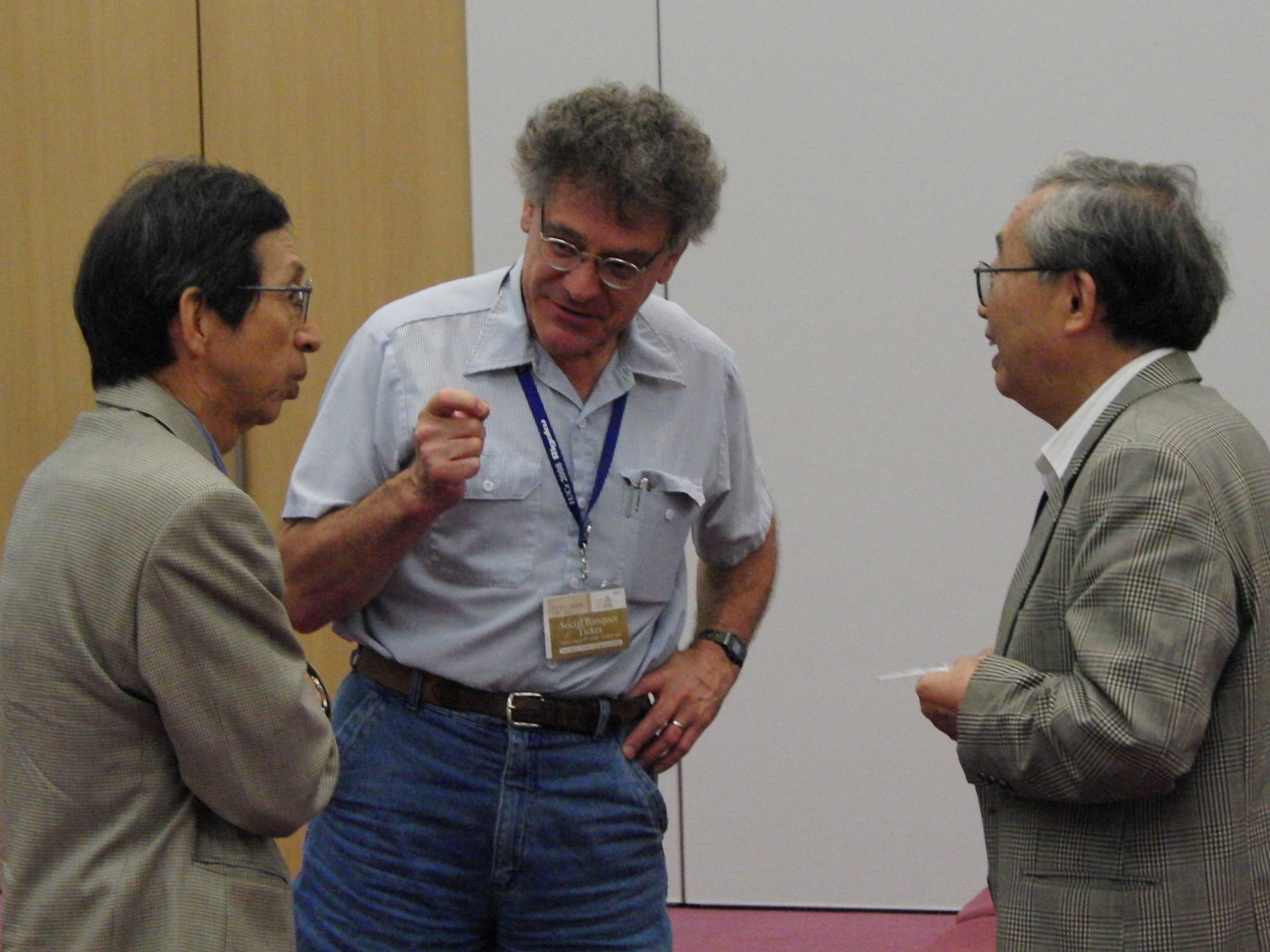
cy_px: 429
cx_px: 616
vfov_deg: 16.2
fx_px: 3338
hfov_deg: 21.5
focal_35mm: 91
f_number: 2.9
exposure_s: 1/100
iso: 800
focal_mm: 15.1
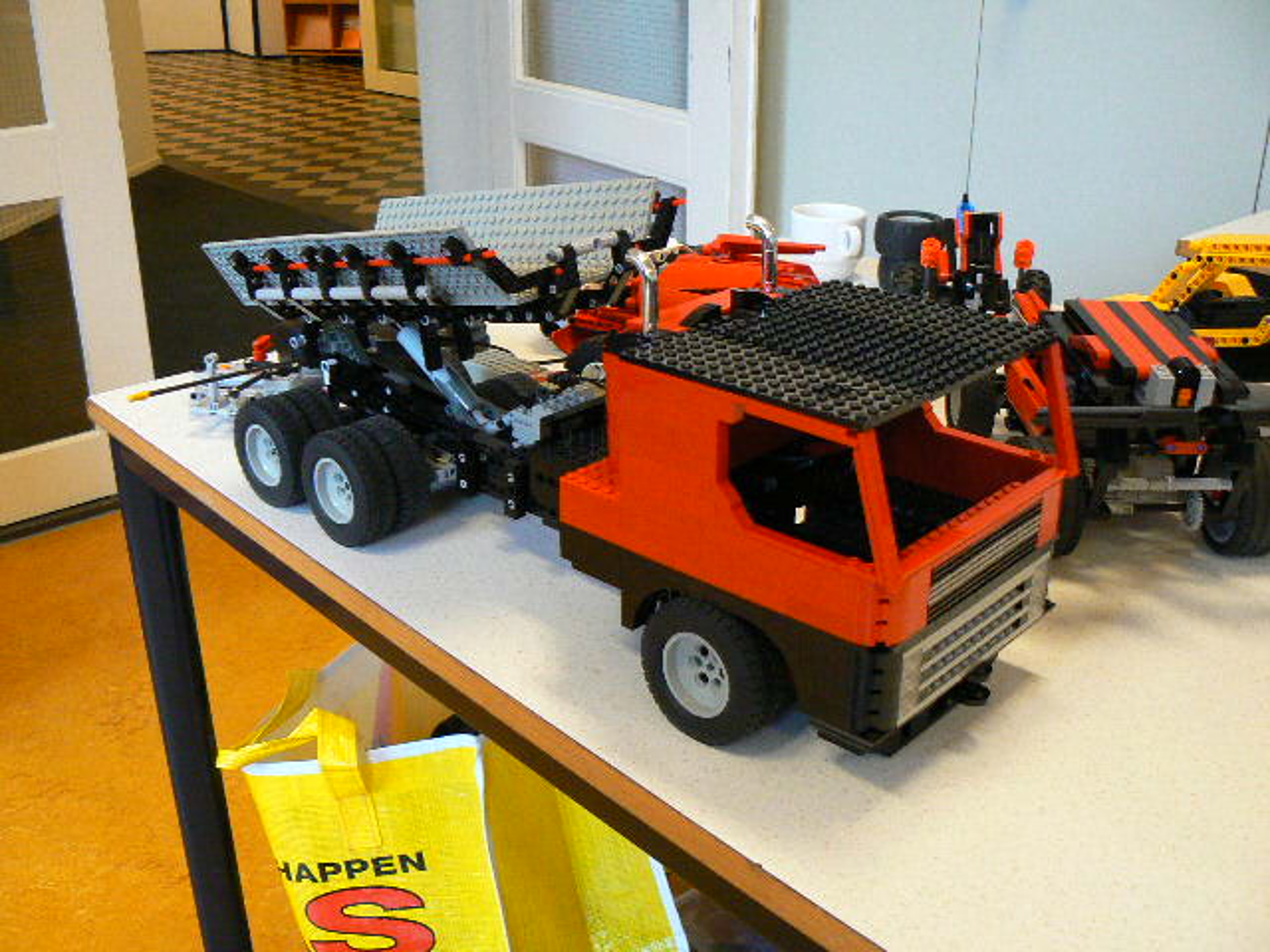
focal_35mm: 36
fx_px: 1321
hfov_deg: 51.4
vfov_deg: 39.7
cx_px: 635
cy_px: 476
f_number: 2.8
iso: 200
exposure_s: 1/20
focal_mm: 6
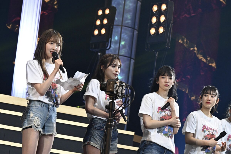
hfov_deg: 11.0
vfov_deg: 7.3
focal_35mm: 187
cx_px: 116
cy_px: 77
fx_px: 1199
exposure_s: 1/800
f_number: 6.3
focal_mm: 125
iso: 2500
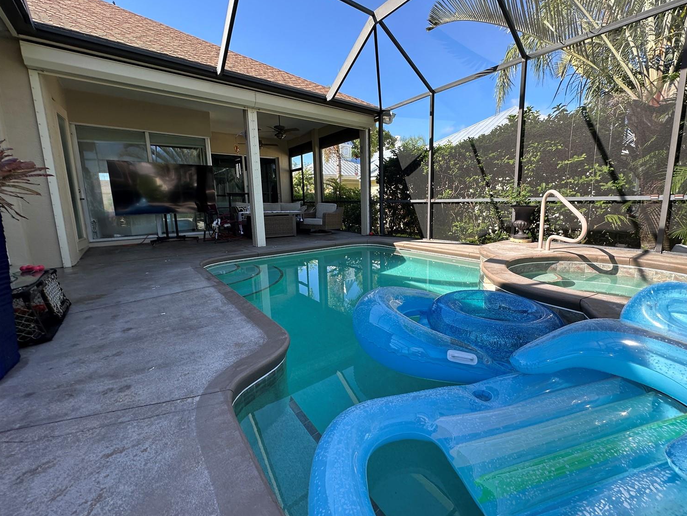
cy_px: 249
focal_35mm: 15
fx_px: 298
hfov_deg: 98.0
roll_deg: +1.3
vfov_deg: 81.7
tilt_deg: -8.8
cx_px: 366
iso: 40
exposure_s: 1/249
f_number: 2.2
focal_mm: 2.22
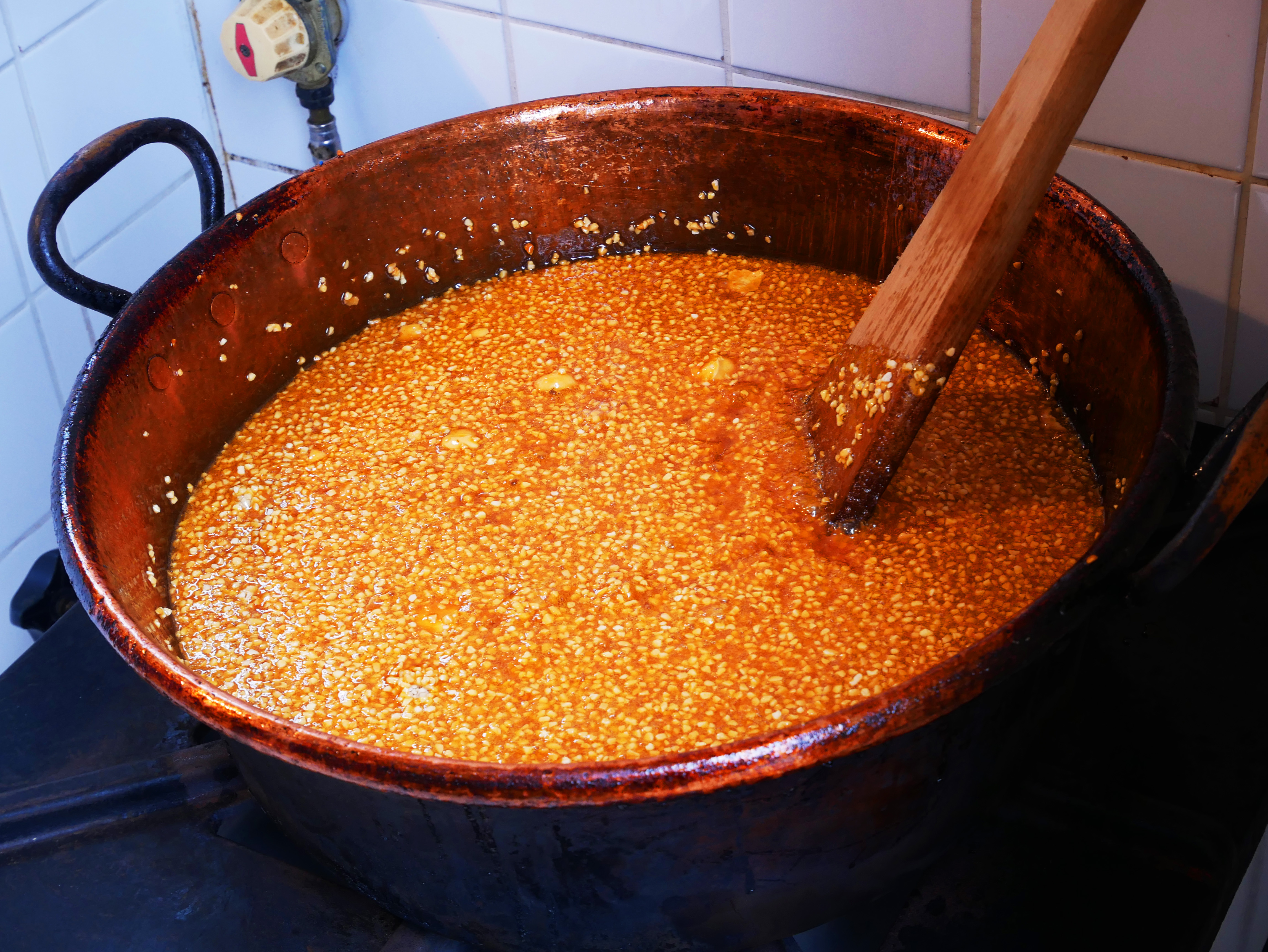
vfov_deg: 22.9
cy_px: 476
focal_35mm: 64
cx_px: 634
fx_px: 2345
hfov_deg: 30.3
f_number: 5.6
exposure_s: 1/30
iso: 400
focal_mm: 32
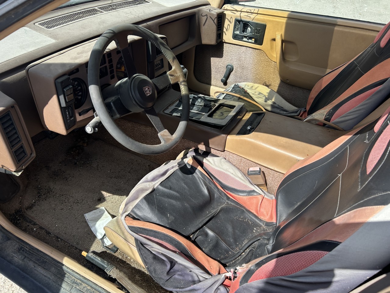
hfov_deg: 67.3
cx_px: 195
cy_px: 146
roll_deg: -5.8
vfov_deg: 53.1
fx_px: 293
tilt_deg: -37.9
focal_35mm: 26
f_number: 1.5
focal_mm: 5.7
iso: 50
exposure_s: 1/1597
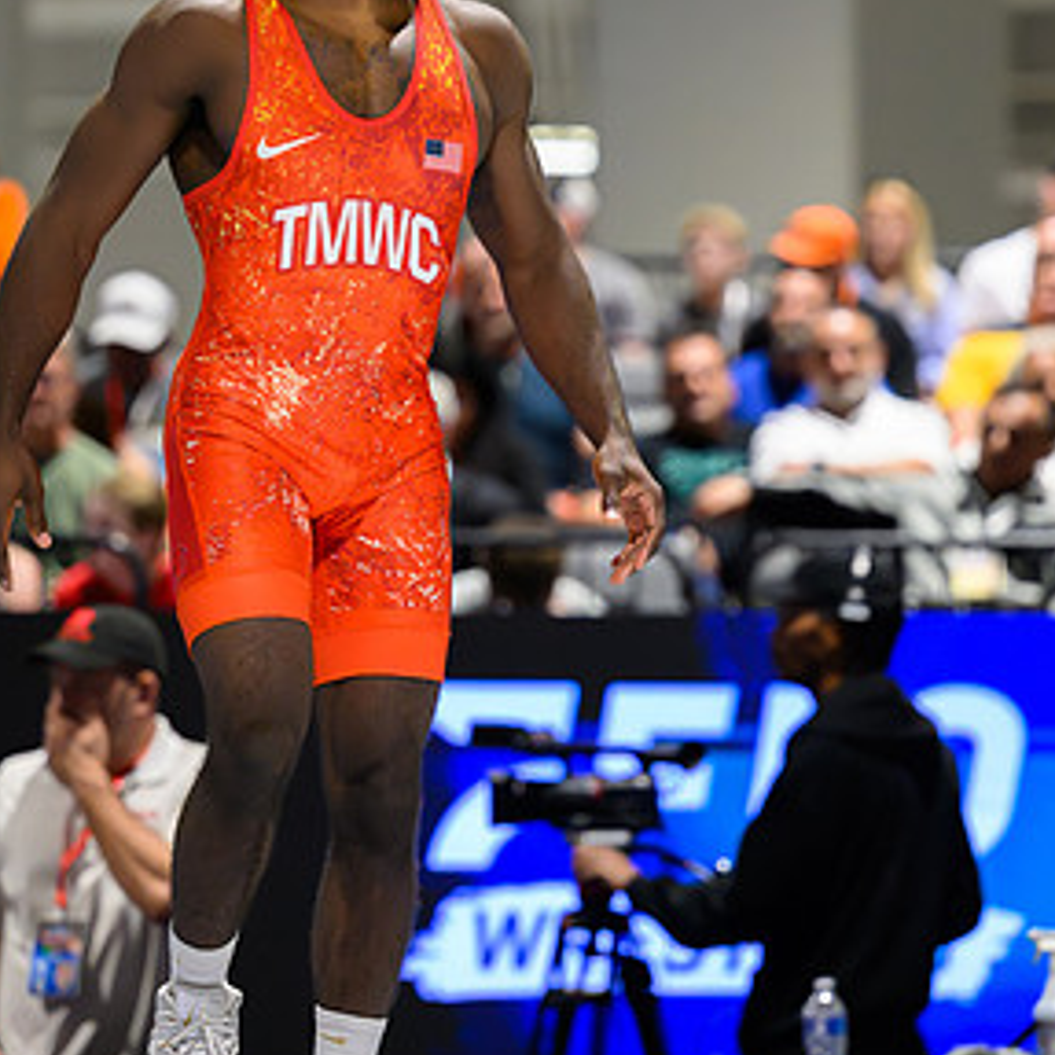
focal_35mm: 265
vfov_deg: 6.6
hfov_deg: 6.6
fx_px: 9137
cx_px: 464
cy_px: 414
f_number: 2.8
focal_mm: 140
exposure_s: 1/640
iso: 10000
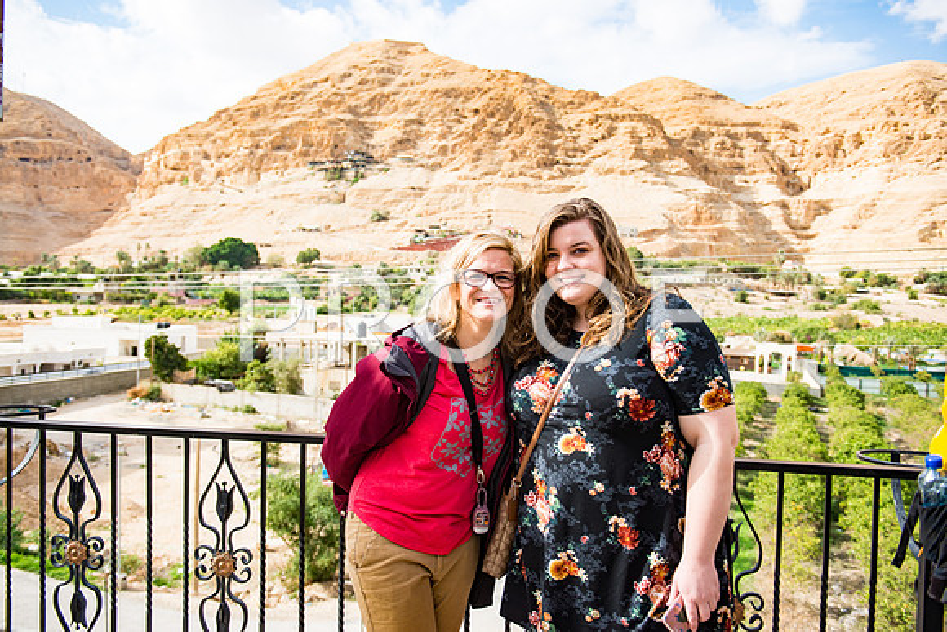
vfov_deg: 45.0
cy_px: 316
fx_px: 763
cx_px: 474
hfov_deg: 63.6
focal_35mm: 29
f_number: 2.8
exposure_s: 1/2500
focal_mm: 29
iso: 200
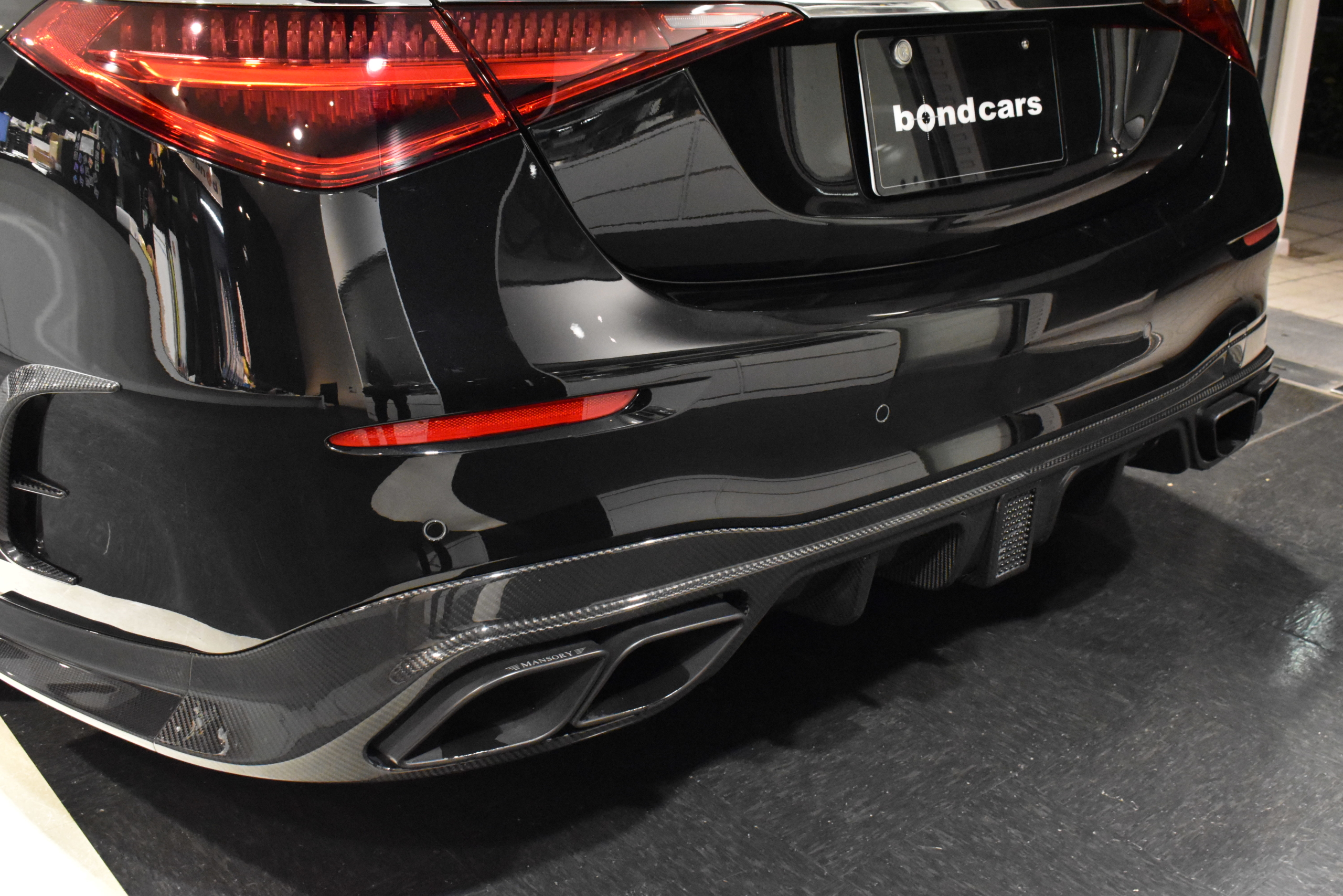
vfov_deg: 35.5
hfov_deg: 51.3
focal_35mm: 38
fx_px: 1399
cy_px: 448
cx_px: 672
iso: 5600
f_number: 8
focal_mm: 25
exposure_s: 1/40
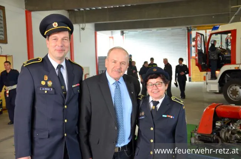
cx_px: 120
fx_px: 341
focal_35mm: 51
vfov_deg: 26.3
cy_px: 80
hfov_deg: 39.0
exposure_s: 1/30
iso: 900
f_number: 4.2
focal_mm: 34
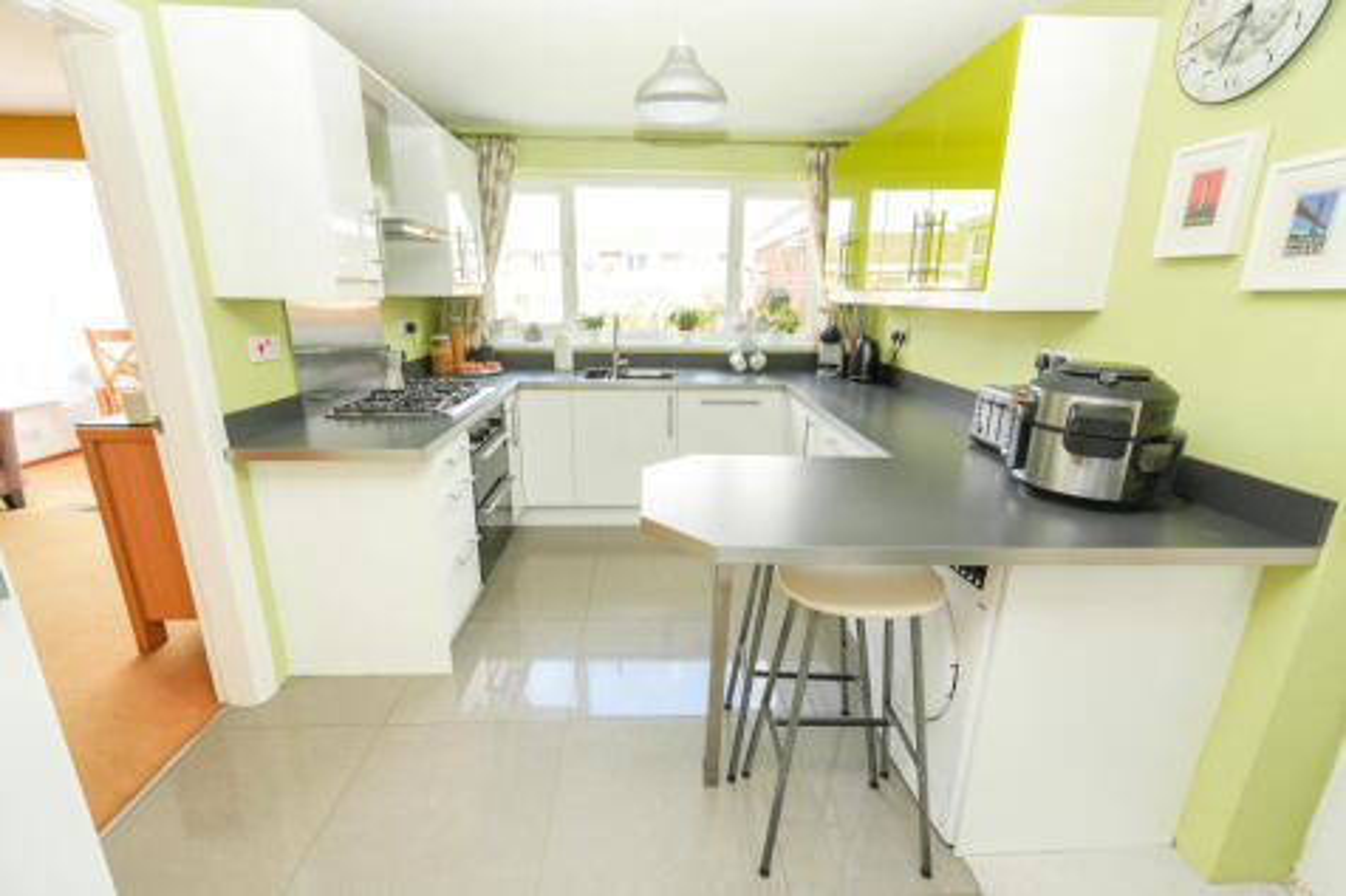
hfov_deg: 100.4
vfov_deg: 77.3
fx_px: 561
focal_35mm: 15
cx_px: 673
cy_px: 448
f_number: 4
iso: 160
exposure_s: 1/60
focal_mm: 10
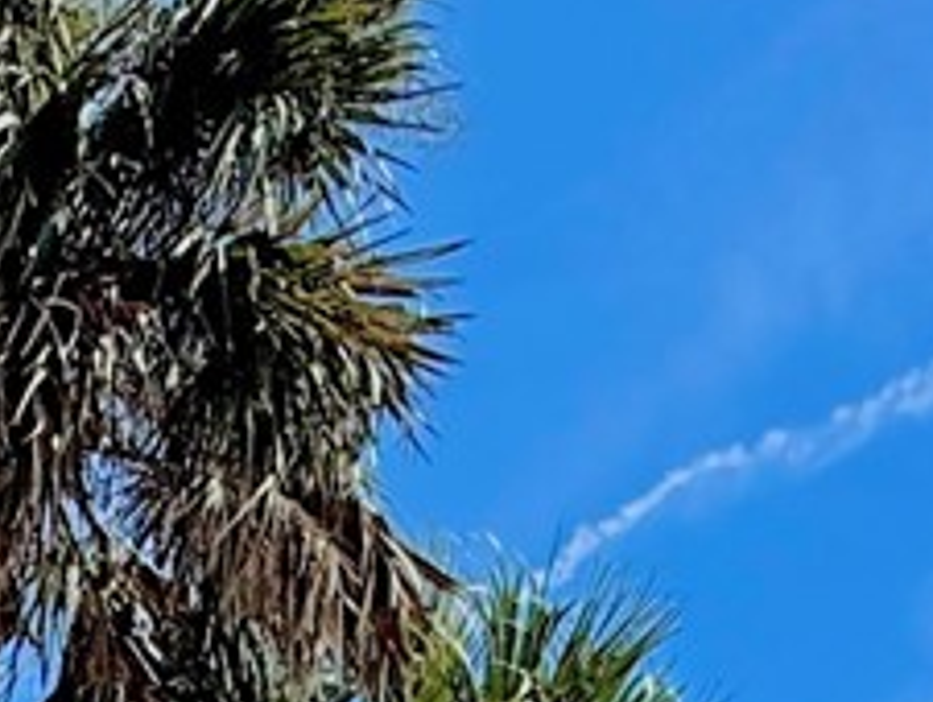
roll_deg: -0.1
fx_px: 2671
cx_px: -227
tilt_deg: +5.2
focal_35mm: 99
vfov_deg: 11.2
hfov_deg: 18.6
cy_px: 1920
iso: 50
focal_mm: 2.22
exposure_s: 1/2841
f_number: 2.2
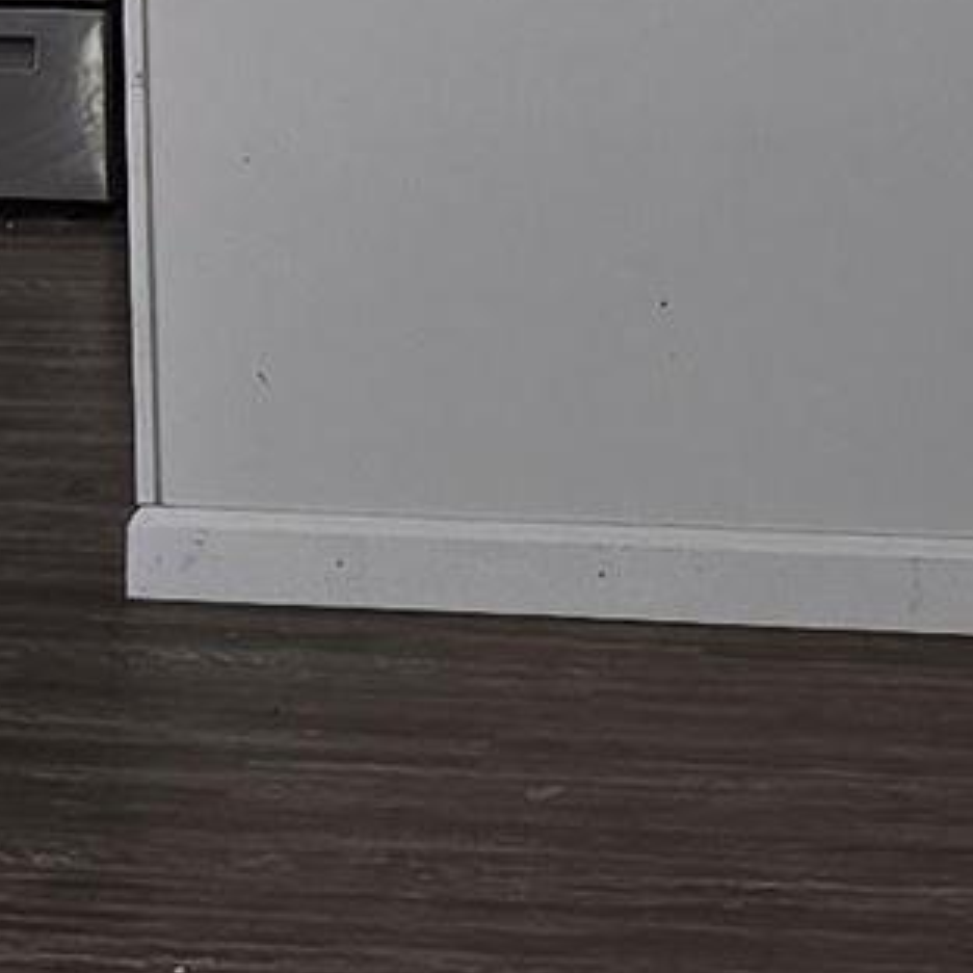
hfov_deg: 8.6
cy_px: -296
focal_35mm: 200
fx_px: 6360
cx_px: -399
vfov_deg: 8.6
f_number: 1.7
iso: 125
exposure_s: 1/40
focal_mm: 6.3
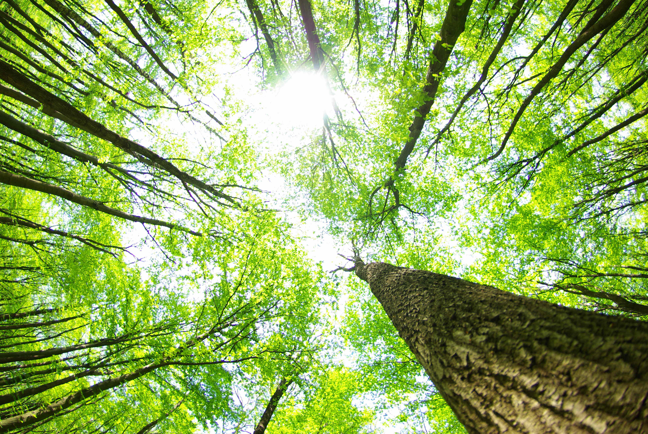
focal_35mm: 15
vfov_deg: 77.5
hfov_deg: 100.3
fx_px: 270
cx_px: 324
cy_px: 217
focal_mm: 10
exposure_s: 1/60
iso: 100
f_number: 4.5
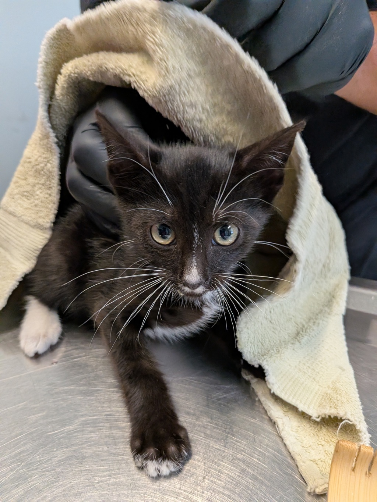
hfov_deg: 56.8
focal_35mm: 24
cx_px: 188
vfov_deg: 71.6
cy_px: 251
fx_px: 348
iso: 988
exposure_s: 1/120
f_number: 1.7
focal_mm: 4.53
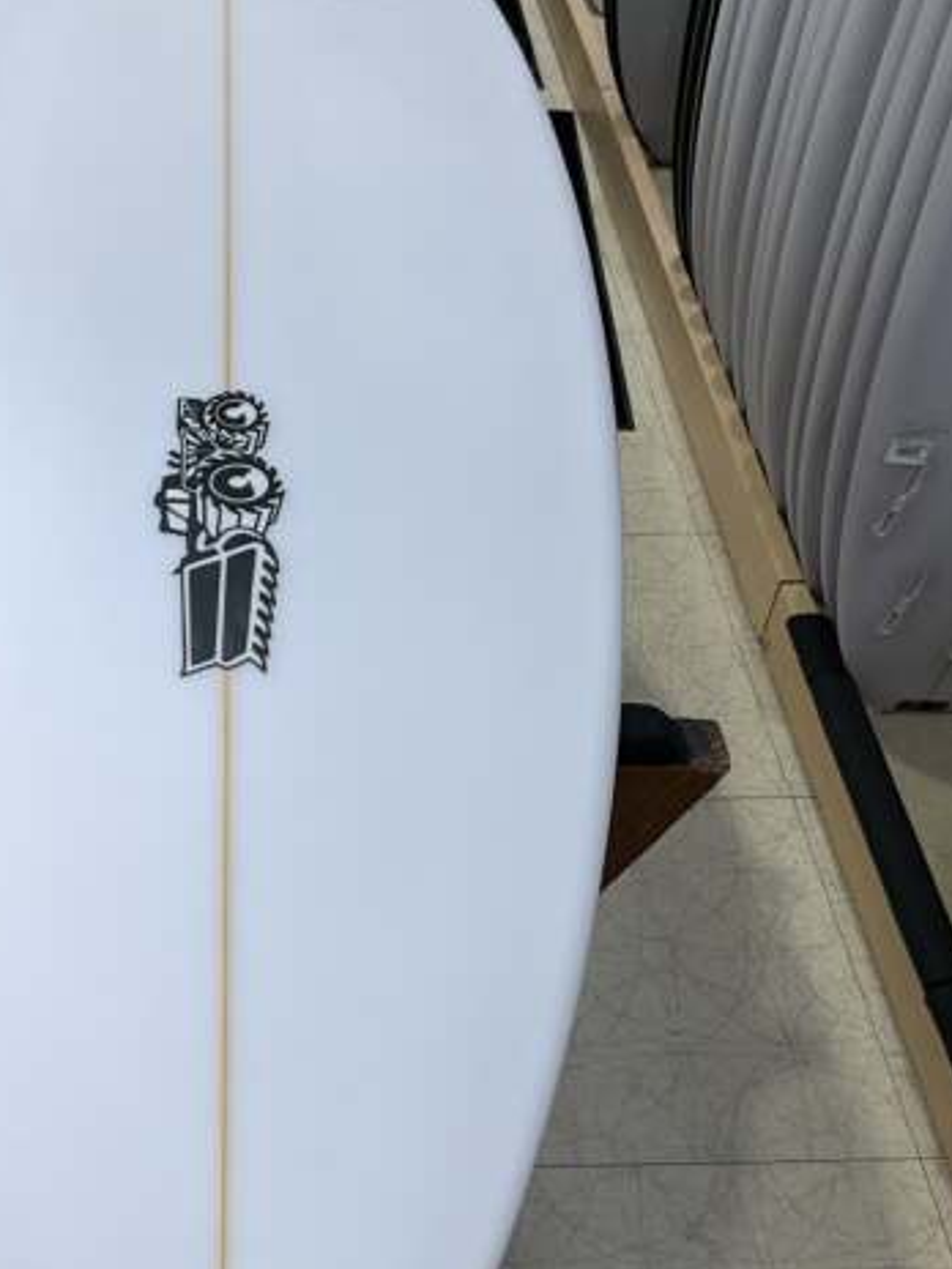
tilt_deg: -44.9
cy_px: 689
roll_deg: -0.5
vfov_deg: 38.2
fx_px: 1833
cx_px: 216
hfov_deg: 28.6
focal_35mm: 50
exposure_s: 1/120
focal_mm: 3
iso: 20
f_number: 1.8
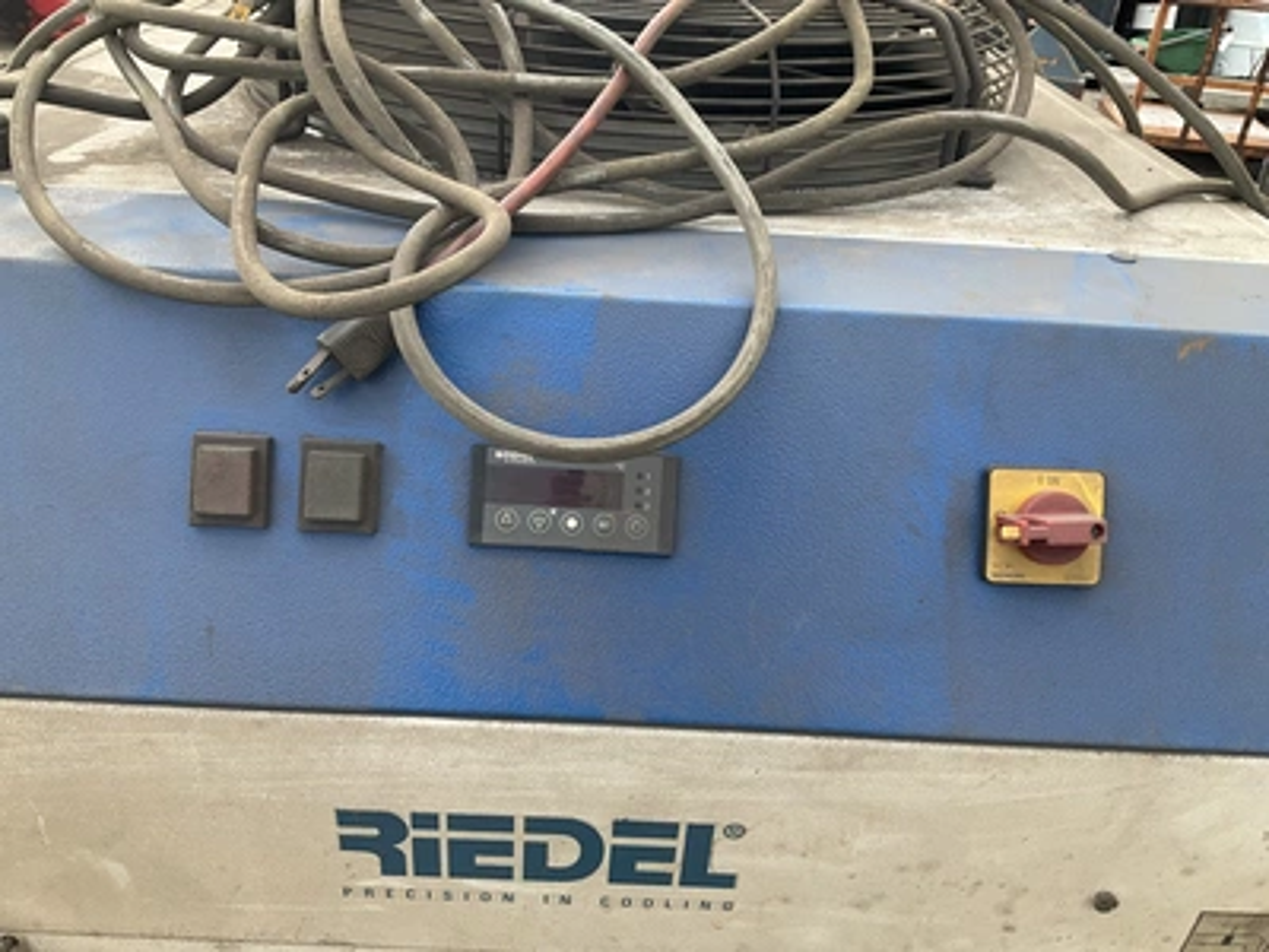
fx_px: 1063
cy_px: 476
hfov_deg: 61.7
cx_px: 634
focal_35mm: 29
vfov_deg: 48.2
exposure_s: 1/223
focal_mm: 3
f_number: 1.8
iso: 20
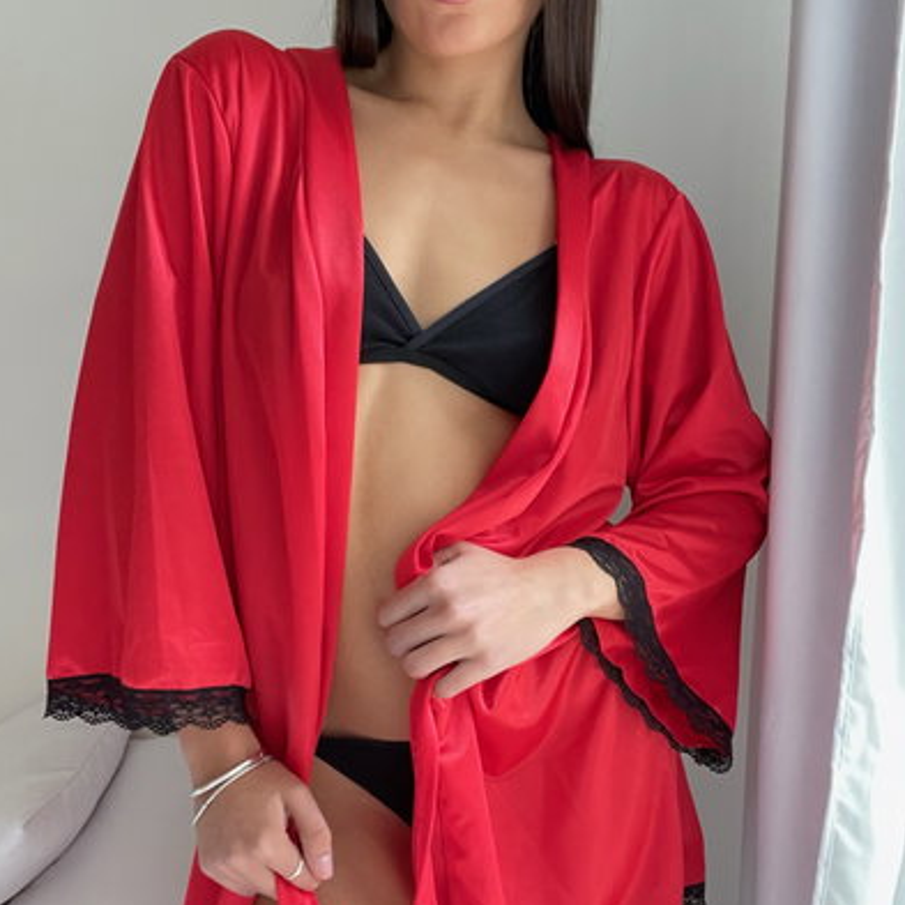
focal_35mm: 36
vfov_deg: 45.9
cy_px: 519
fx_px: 1065
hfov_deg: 46.0
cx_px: 447
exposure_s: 1/31
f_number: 2.2
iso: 400
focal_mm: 2.71
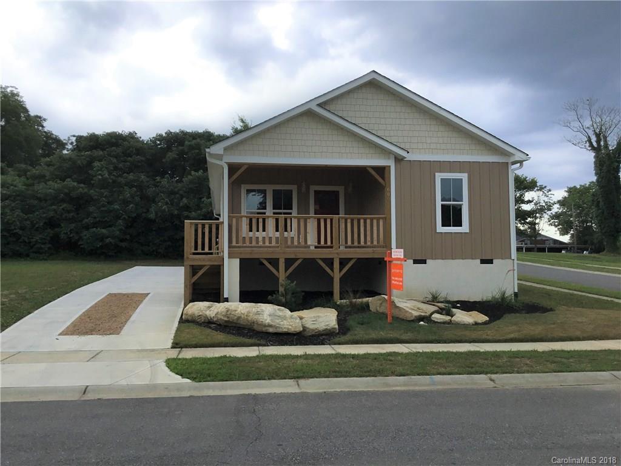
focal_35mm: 31
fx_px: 556
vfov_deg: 45.4
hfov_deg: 58.4
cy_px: 233
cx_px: 310
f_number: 2.4
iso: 25
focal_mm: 3.3
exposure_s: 1/458
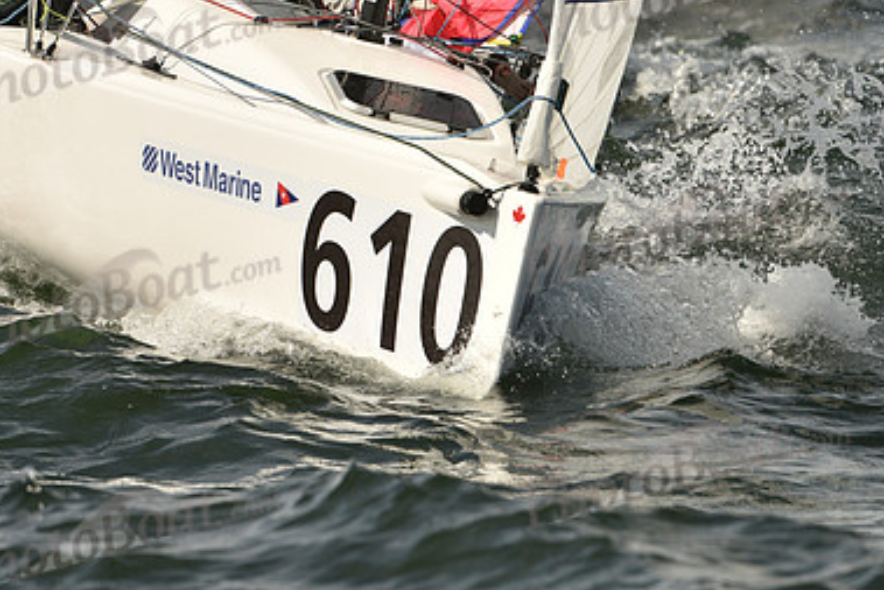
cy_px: 143
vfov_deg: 2.2
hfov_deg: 3.4
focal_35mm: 612
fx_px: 15033
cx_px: 404
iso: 320
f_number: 8
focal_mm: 400
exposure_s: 1/1600
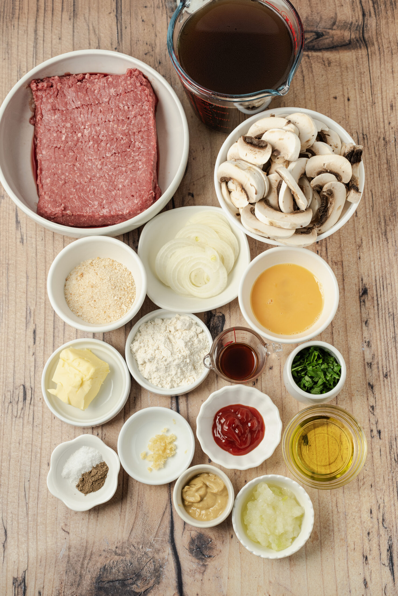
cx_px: 199
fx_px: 829
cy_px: 298
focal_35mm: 50
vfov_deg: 39.6
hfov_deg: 27.0
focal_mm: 50
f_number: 7.1
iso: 320
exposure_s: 1/25
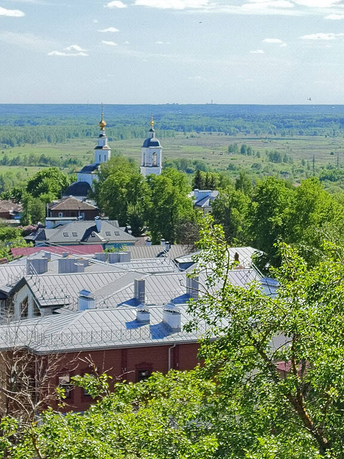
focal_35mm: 106
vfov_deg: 18.5
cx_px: 172
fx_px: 1405
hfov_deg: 14.0
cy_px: 230
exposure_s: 1/1030
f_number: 1.9
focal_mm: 5.52
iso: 222
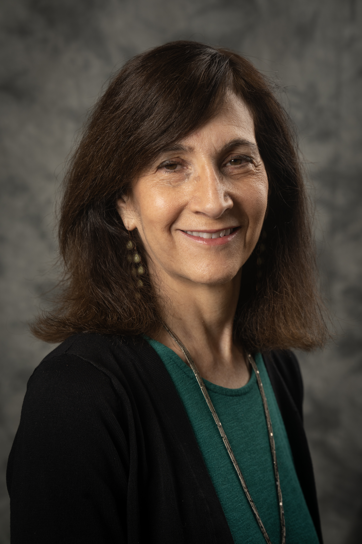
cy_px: 272
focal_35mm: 85
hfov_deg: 16.1
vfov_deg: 23.9
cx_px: 181
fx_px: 1282
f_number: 5.6
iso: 200
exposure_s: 1/125
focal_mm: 85
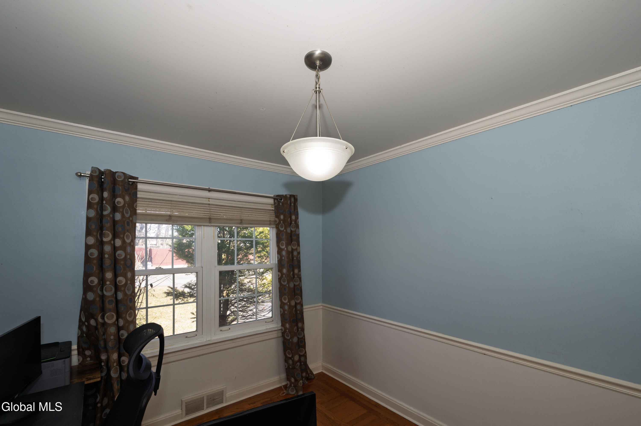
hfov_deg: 100.4
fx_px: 267
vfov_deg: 77.2
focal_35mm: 15
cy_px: 213
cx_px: 320
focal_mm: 15
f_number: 11
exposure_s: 1/90
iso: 400
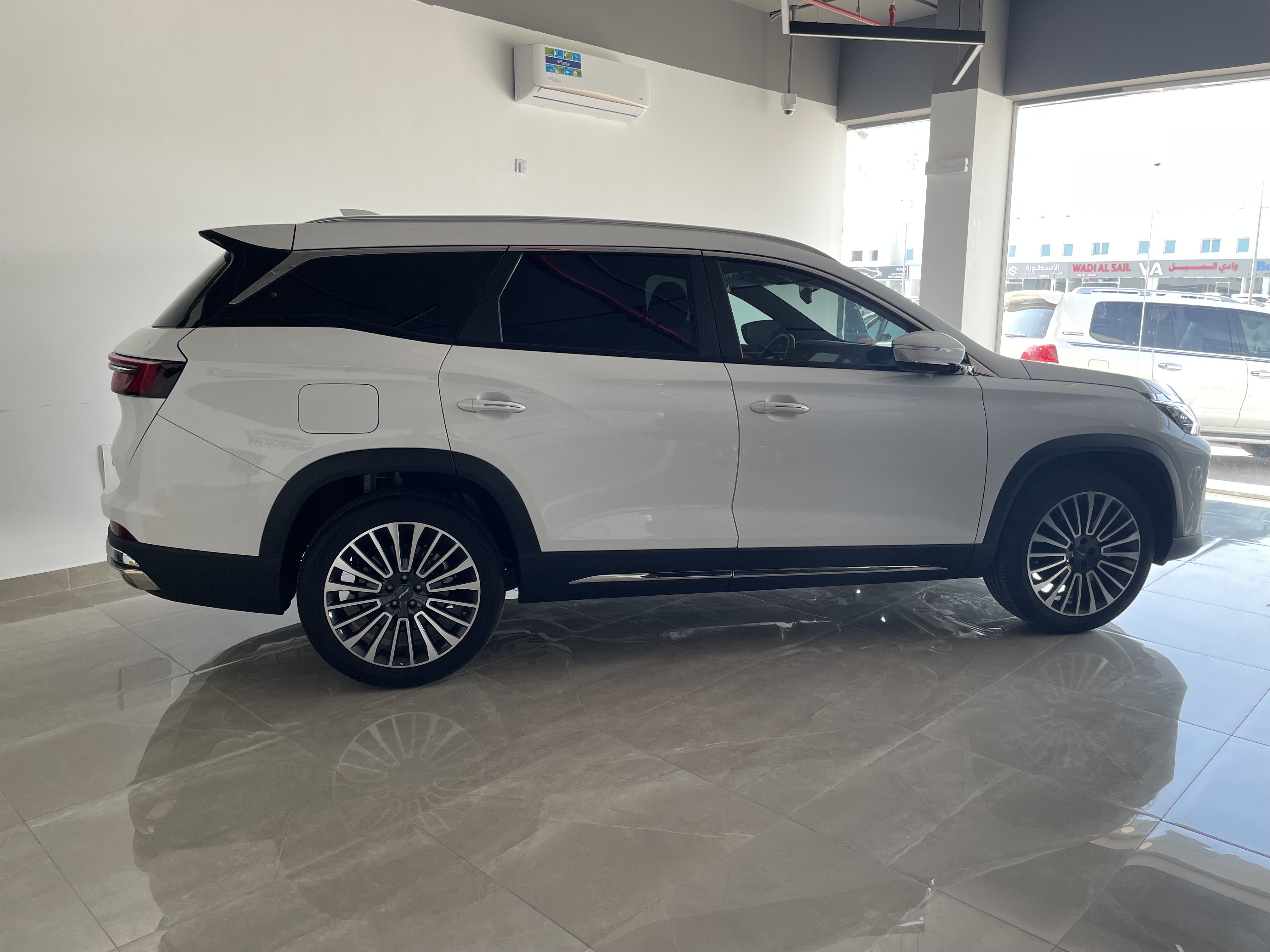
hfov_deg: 67.3
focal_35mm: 26
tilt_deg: -10.8
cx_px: 635
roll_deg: -0.2
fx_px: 954
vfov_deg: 53.1
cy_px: 476
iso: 32
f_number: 1.6
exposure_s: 1/154
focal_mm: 4.2
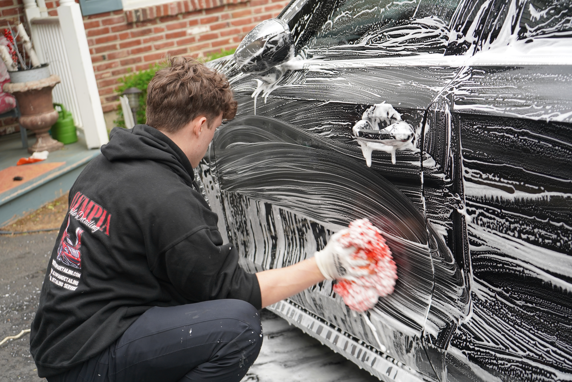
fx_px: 794
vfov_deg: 27.0
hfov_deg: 39.6
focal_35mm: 50
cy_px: 191
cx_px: 286
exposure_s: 1/160
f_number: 4.5
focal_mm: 50
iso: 400
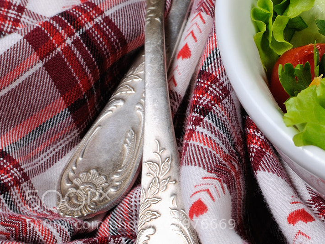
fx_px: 1062
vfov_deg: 13.0
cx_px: 362
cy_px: 18
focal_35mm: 113
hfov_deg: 16.8
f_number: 11
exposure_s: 1/80
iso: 200
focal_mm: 35
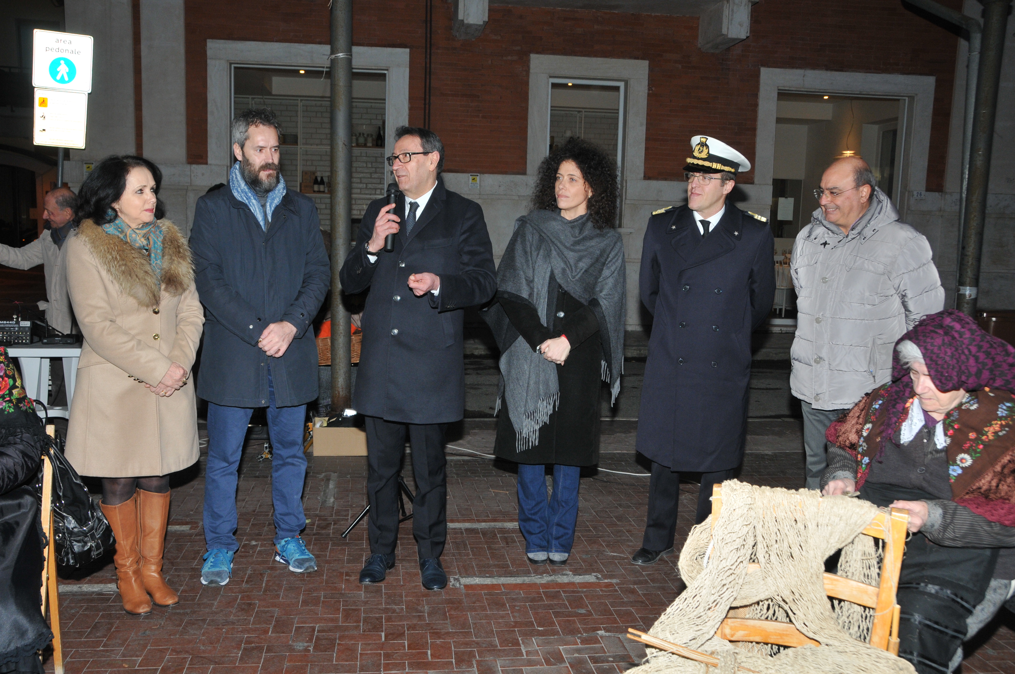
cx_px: 508
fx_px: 929
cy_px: 337
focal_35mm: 33
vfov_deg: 39.9
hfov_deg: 57.3
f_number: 6.3
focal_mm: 22
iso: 500
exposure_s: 1/60
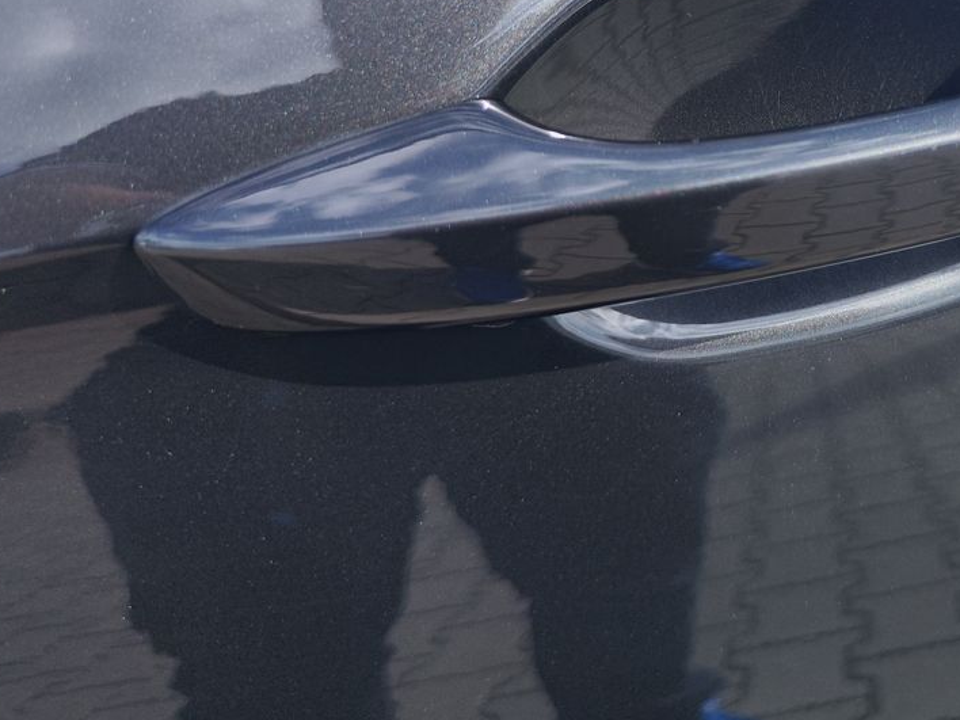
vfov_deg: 35.3
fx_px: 1082
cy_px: 115
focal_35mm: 39
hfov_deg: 45.7
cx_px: 750
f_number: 1.69
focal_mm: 7.01
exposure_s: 1/810
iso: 50
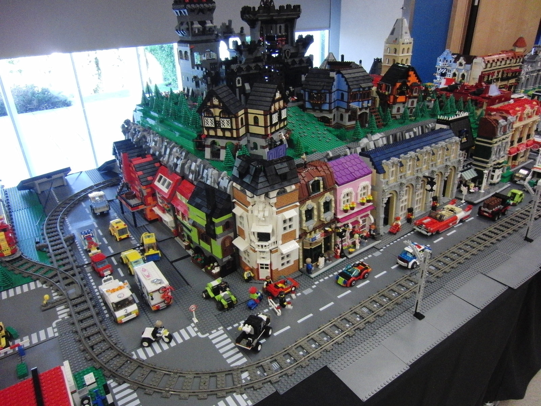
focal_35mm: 24
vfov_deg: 56.8
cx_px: 270
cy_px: 203
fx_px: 375
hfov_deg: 71.6
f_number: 3.2
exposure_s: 1/60
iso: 640
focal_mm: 4.3
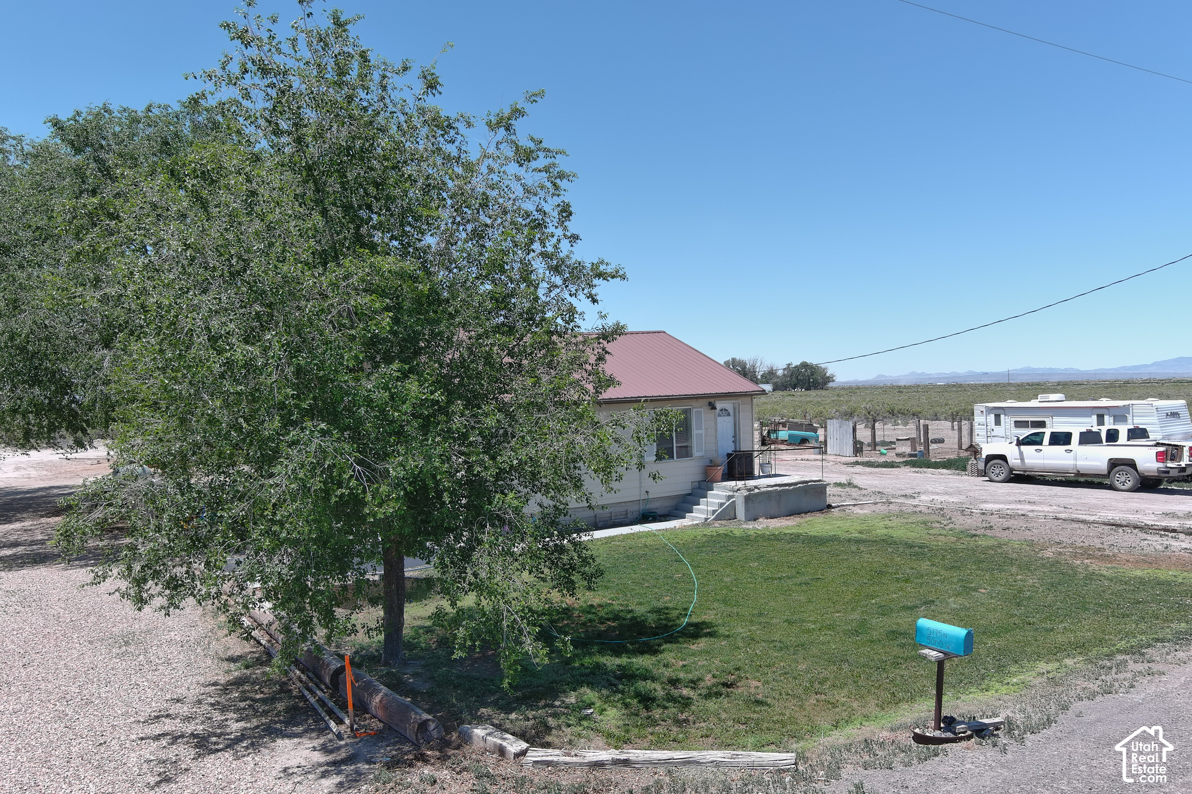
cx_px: 596
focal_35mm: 29
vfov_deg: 45.0
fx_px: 960
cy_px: 397
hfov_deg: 63.7
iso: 100
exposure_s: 1/1000
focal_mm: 10.57
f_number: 2.8
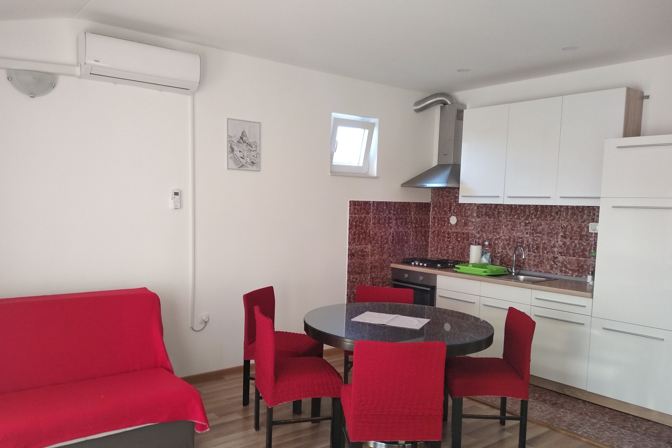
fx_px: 523
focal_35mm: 28
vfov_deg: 46.2
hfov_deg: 65.5
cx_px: 326
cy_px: 259
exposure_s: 1/33
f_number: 2.2
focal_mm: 3.81
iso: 320
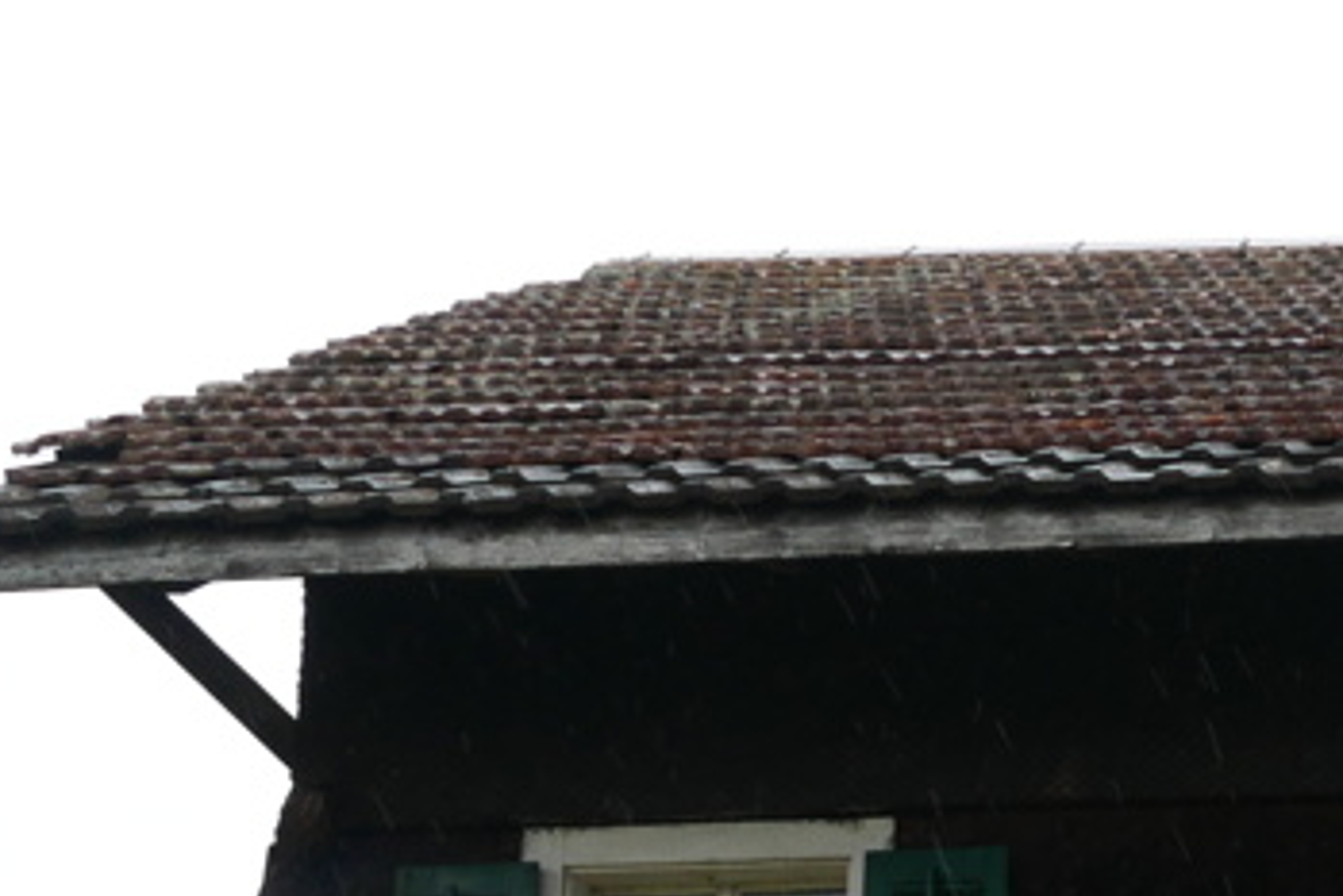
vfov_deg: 12.5
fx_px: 3844
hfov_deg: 17.3
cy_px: 1431
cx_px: 2184
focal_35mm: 103
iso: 200
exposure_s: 1/160
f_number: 5.6
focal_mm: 13.4
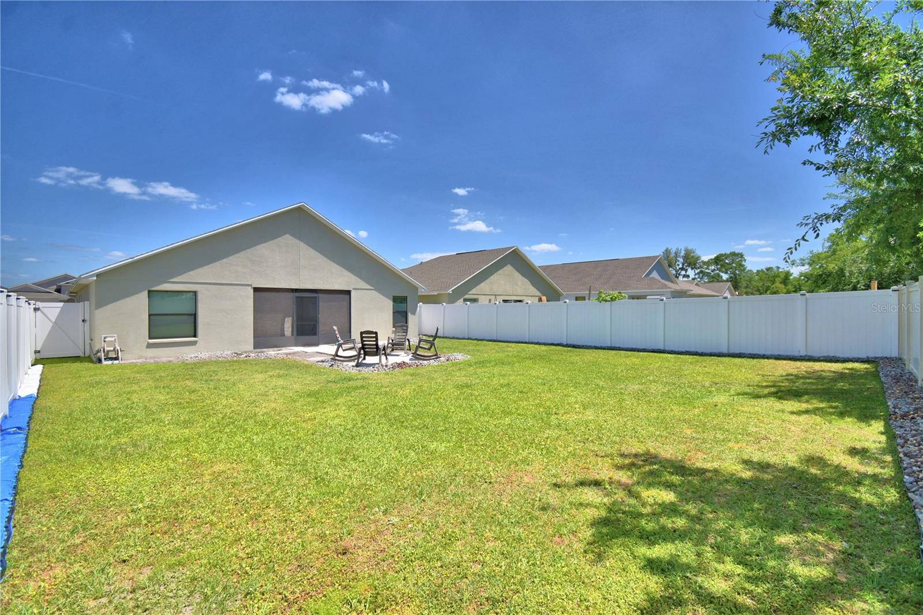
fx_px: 384
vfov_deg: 77.3
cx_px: 462
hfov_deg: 100.4
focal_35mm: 15
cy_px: 308
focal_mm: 10
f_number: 4.5
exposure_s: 1/1600
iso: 100
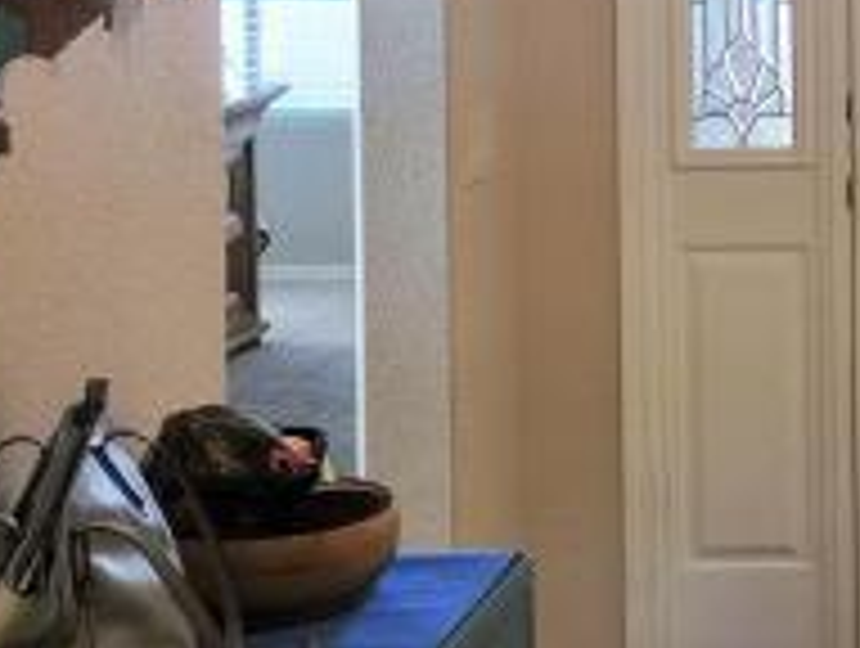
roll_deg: +0.0
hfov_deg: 18.9
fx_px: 2414
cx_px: 1085
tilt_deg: -1.4
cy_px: -68
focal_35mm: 97
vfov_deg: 14.9
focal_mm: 4.15
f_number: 2.2
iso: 32
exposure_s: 1/15
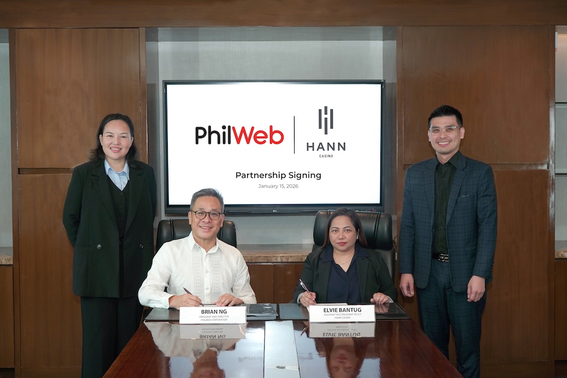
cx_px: 284
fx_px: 740
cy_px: 189
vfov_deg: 28.7
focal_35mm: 47
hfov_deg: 41.9
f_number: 5.6
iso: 800
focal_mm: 47
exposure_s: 1/100
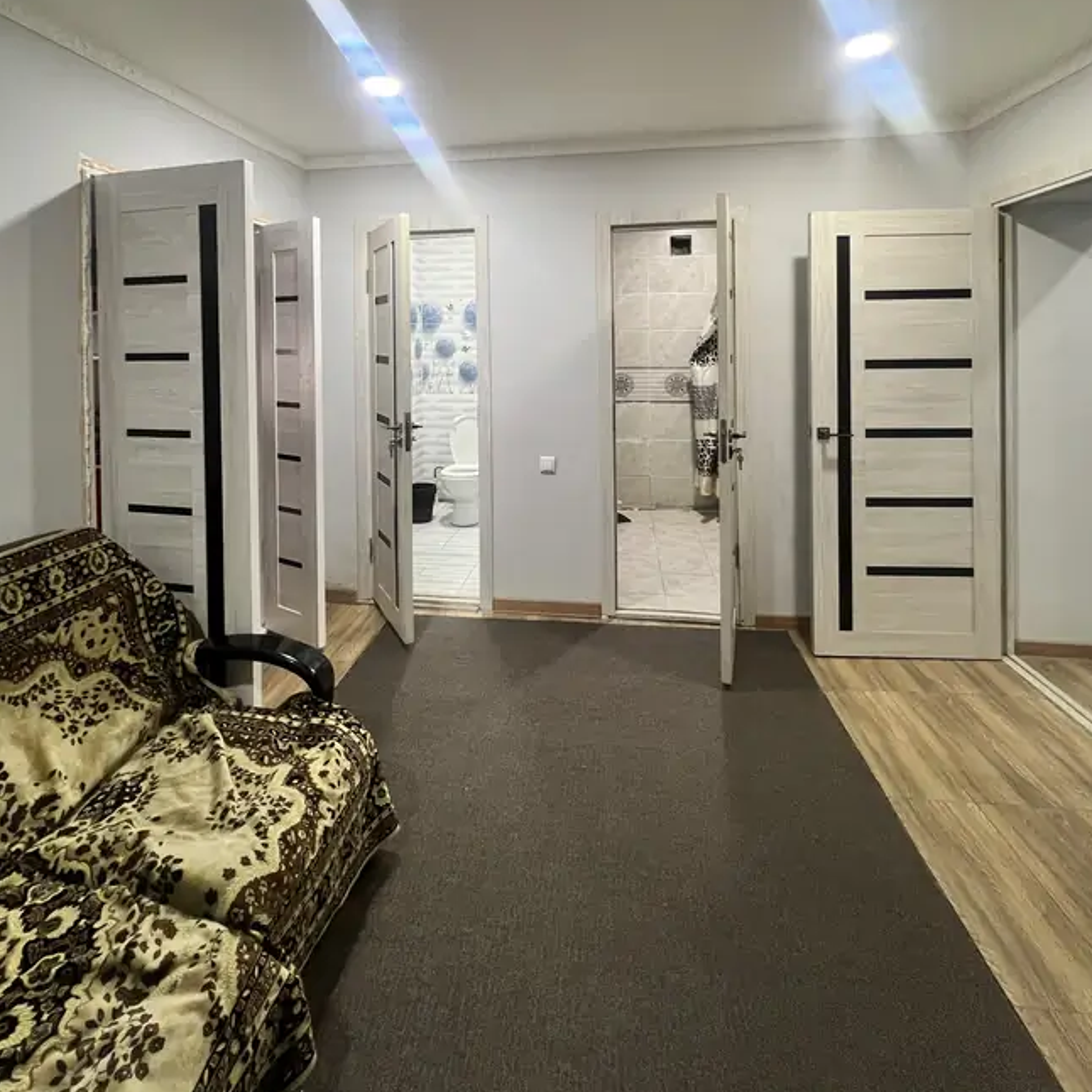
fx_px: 571
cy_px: 343
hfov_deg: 87.4
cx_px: 530
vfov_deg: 83.7
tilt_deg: +0.7
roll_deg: +0.6
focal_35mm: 16
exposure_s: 1/50
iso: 200
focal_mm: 1.57
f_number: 1.8
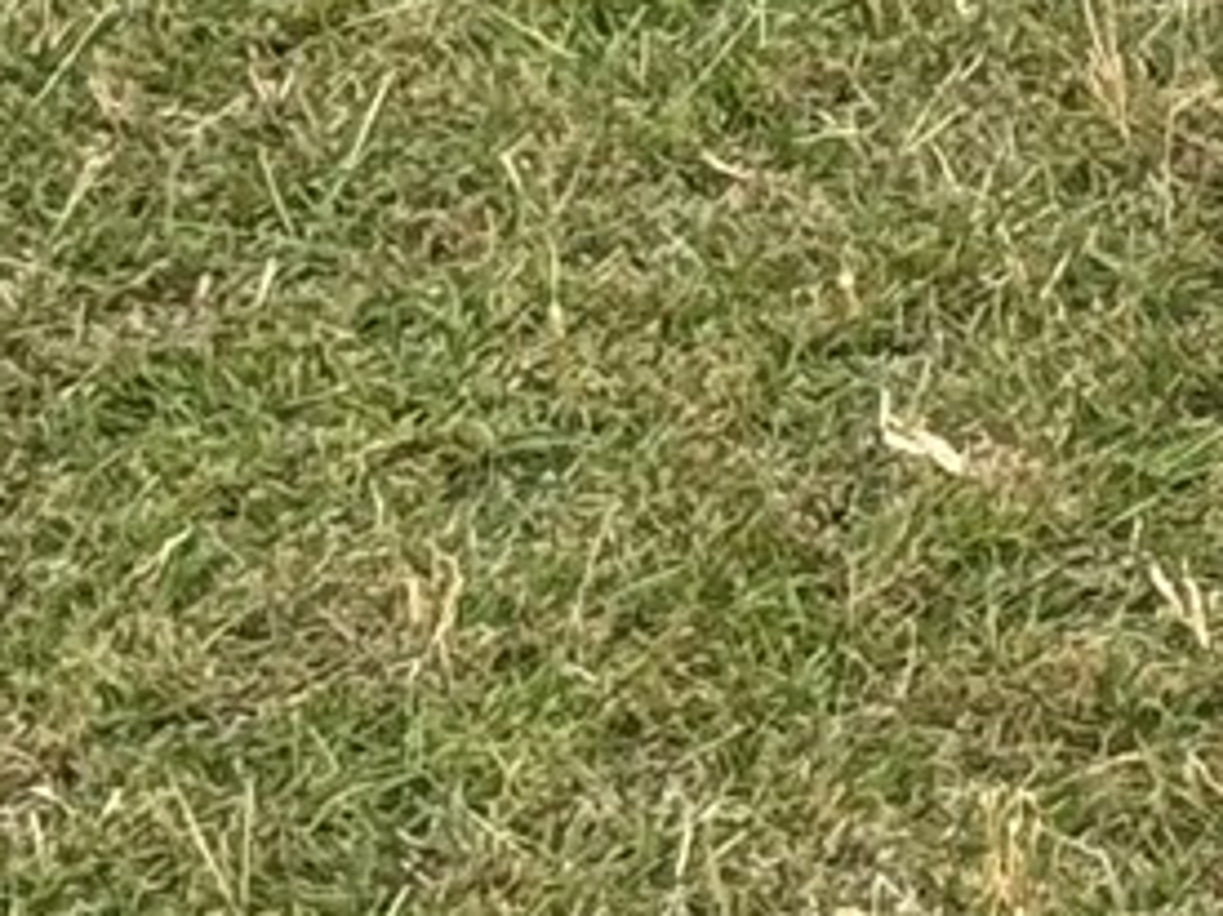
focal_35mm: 358
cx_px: 3860
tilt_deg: +3.1
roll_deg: +0.6
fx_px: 12643
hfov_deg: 5.2
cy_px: -1756
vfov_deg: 4.0
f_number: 1.78
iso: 64
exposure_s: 1/535
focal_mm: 6.76
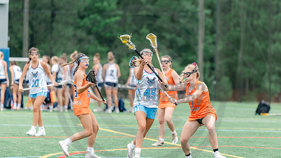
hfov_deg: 7.1
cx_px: 180
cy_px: 75
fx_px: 2257
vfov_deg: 4.0
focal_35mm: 303
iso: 250
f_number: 2.8
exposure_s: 1/500
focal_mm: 200
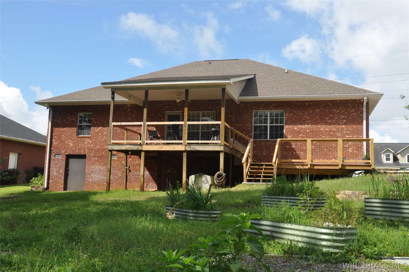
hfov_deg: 53.2
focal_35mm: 36
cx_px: 204
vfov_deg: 36.8
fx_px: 408
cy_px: 136
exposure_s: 1/200
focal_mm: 24
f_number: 10
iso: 200
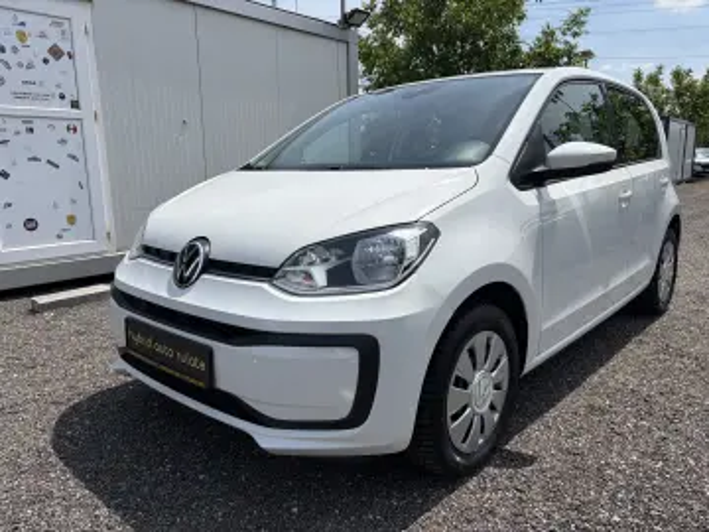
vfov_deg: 53.1
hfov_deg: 67.3
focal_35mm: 26
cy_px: 266
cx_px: 354
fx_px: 533
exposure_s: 1/7813
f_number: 1.6
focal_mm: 5.96
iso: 64
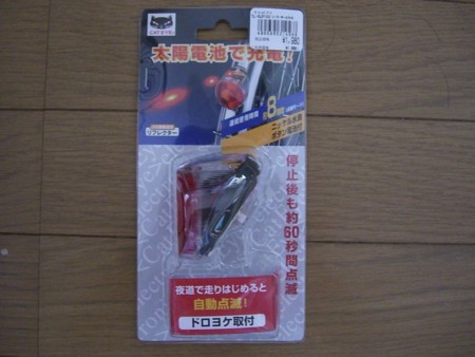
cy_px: 178
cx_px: 238
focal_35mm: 38
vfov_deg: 37.8
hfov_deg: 49.0
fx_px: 522
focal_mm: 7.9
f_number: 2.8
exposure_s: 1/50
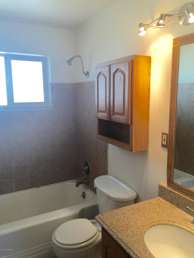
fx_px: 217
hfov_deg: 48.2
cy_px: 129
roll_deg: -2.3
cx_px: 97
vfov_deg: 61.7
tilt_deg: -6.6
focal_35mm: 29
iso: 32
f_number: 2.2
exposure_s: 1/30
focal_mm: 4.15
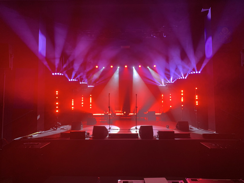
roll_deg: +0.0
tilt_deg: +4.0
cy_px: 92
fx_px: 183
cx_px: 122
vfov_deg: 53.1
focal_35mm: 26
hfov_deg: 67.3
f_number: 1.8
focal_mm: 4.25
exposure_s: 1/59
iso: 100
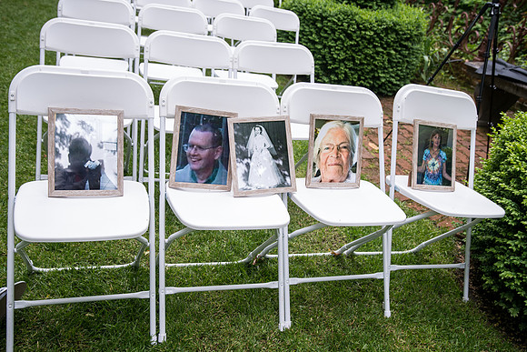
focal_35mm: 34
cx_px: 264
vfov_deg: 38.9
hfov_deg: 55.8
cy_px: 176
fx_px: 498
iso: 400
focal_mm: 34
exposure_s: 1/320
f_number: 4.5
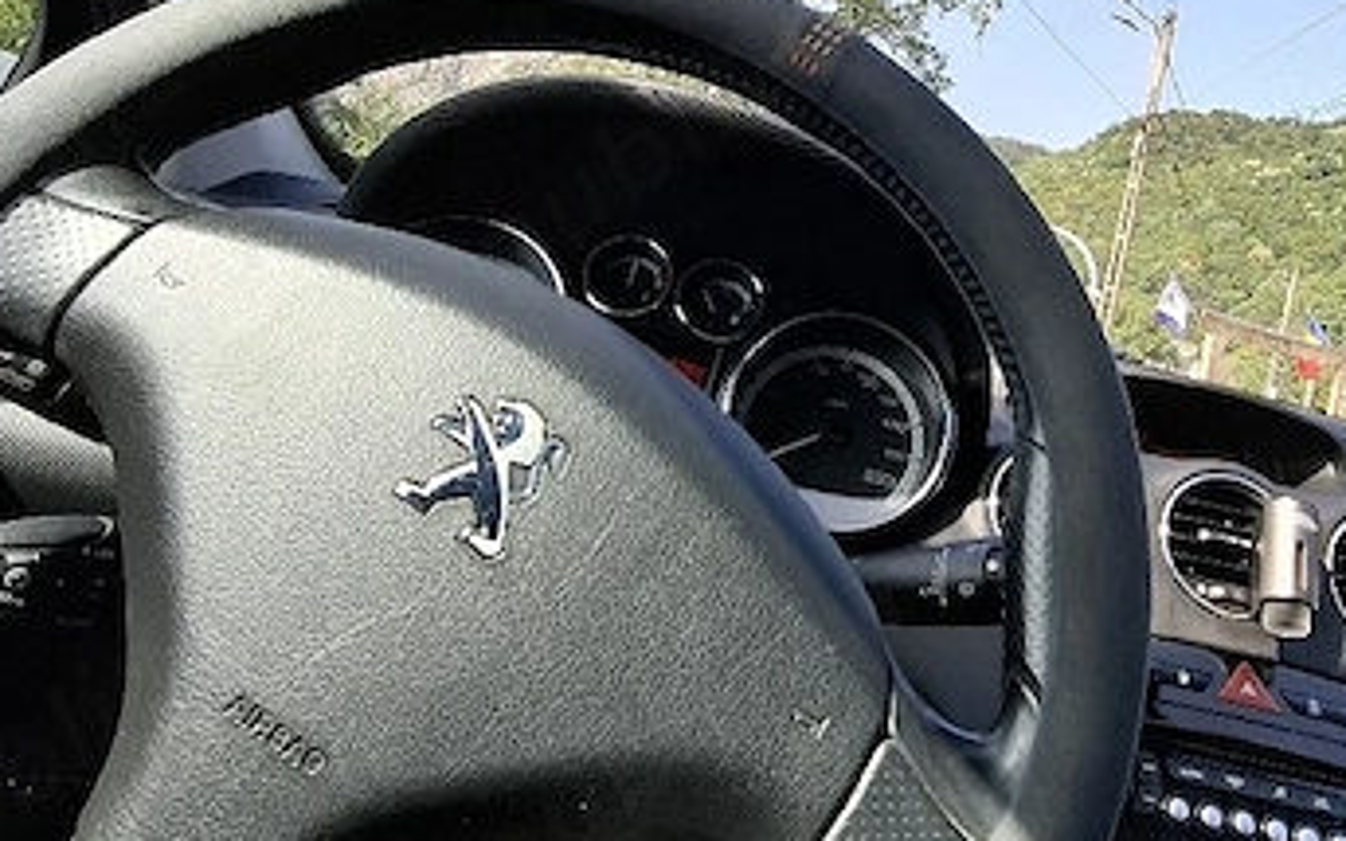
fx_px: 1174
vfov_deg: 38.2
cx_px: 880
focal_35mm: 32
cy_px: 192
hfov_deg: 58.5
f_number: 2.2
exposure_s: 1/312
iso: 40
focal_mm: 1.74
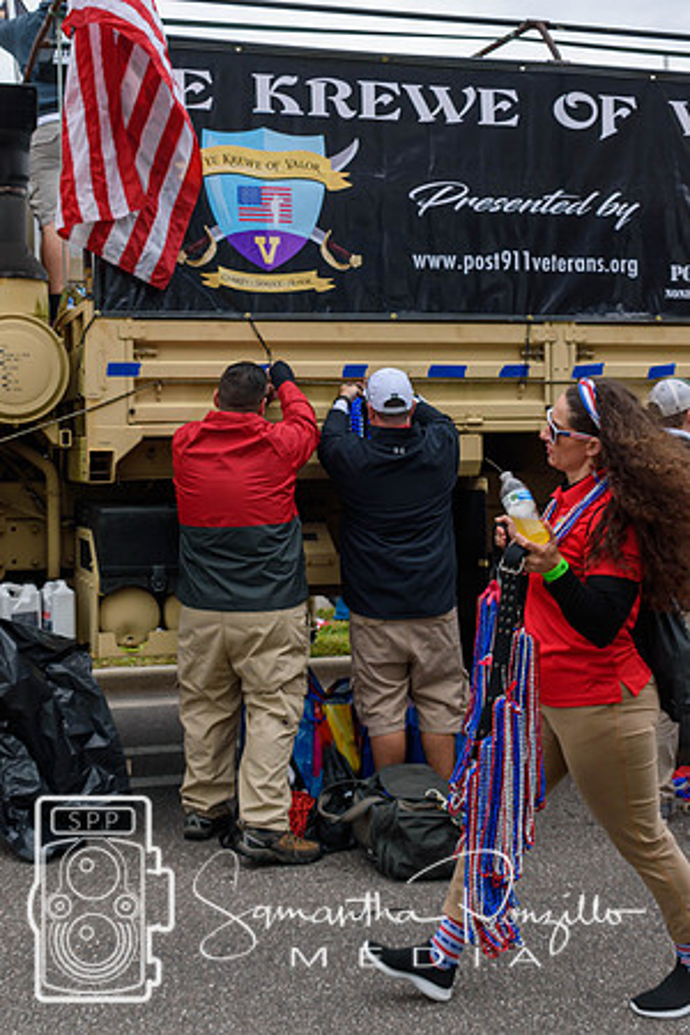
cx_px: 345
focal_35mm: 44
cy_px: 518
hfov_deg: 30.8
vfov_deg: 45.0
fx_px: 1251
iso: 200
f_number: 9
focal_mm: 29
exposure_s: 1/320
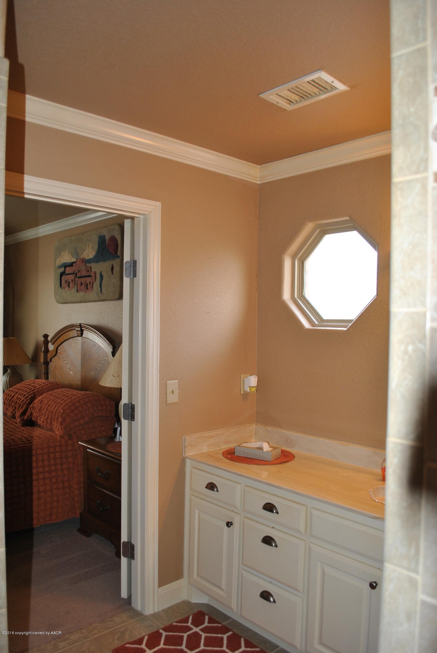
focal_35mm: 27
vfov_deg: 67.3
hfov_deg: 48.0
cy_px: 326
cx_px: 218
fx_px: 490
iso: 200
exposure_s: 1/60
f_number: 3.5
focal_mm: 18
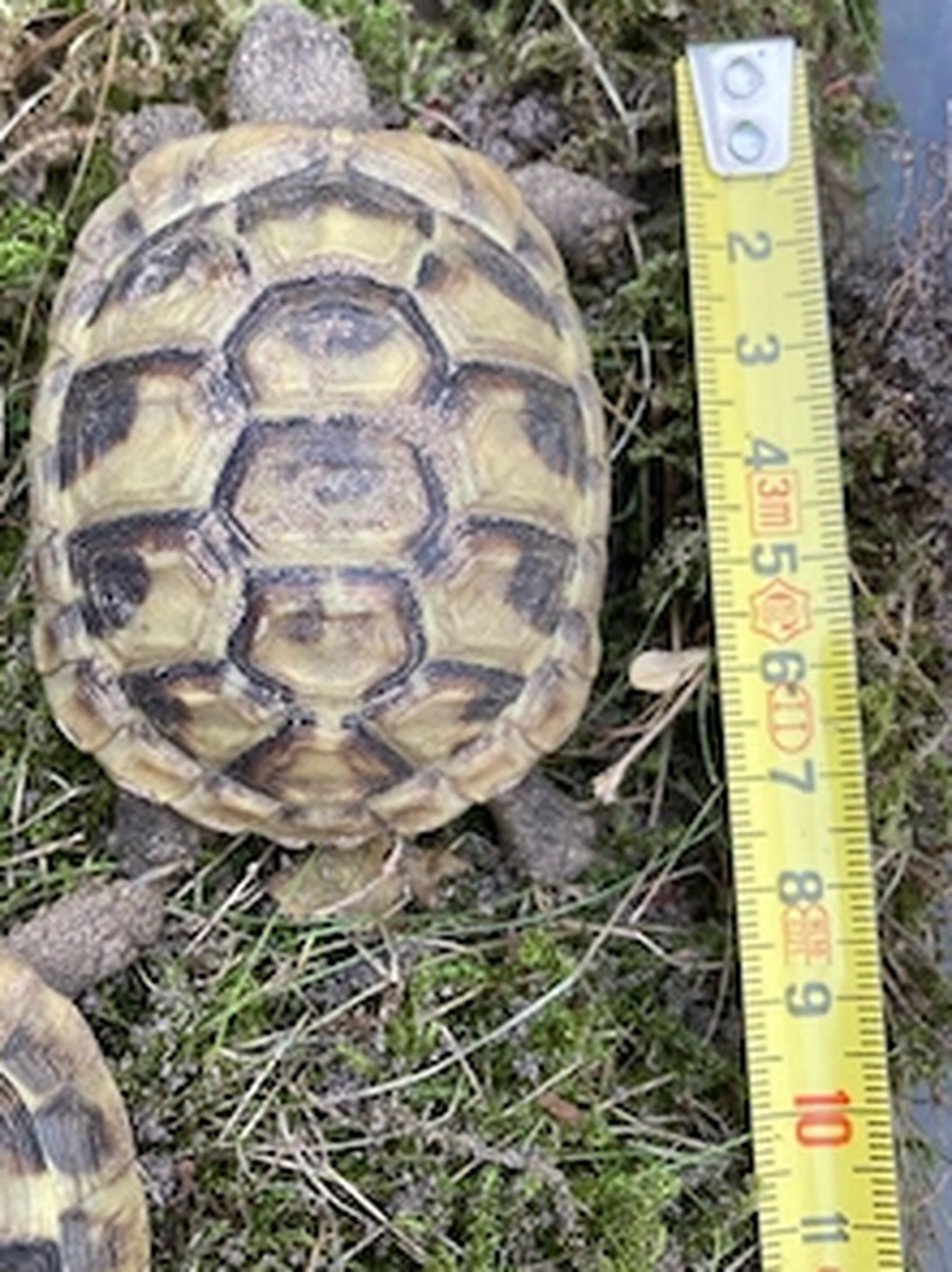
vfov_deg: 48.9
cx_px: 358
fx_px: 1394
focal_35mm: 38
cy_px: 569
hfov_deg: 37.5
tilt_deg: -77.7
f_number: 1.8
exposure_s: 1/121
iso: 25
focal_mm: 3.99
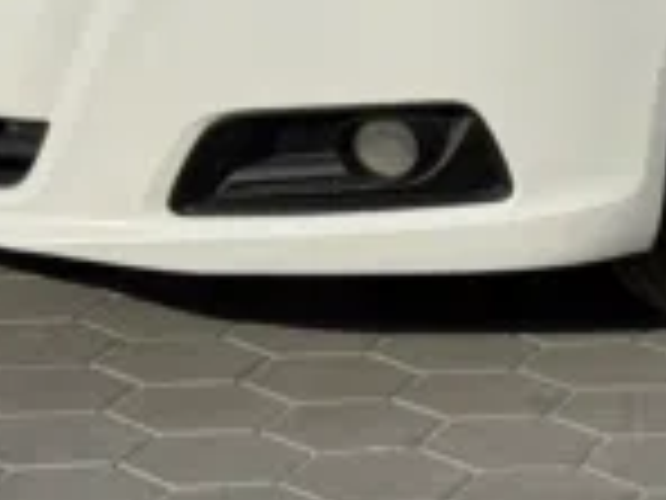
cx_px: 756
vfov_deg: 7.1
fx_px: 4002
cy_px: -77
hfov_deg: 9.4
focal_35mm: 208
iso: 64
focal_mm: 6.76
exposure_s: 1/8772
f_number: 1.78
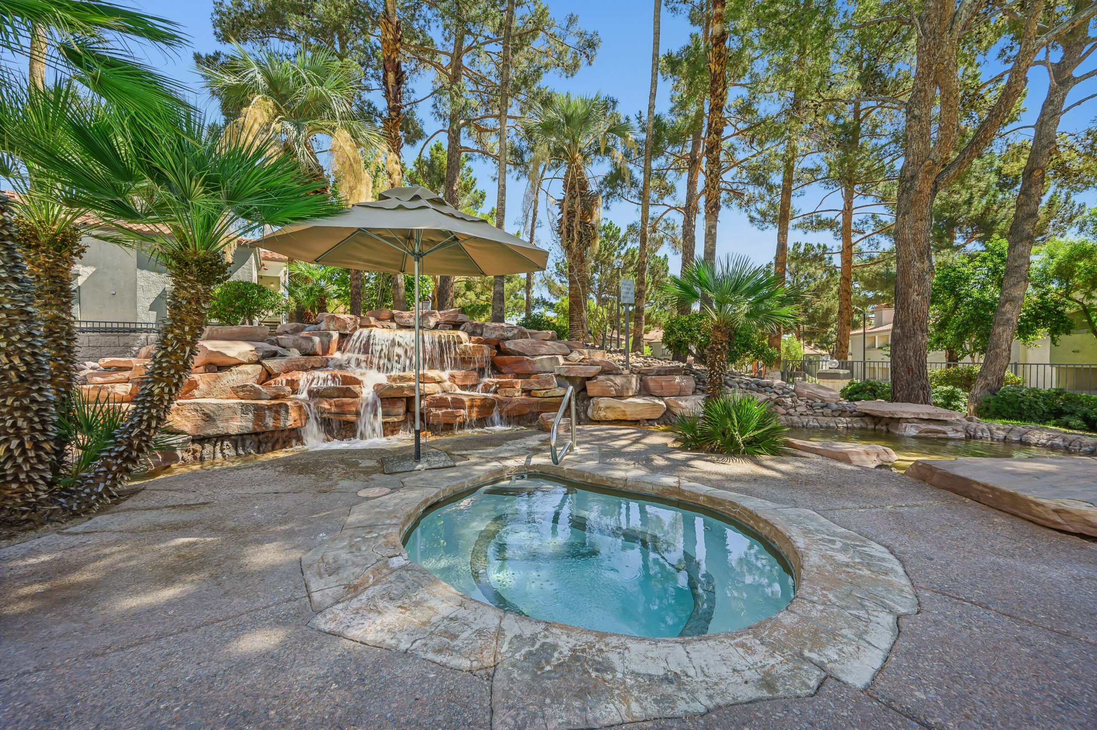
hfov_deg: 104.3
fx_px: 426
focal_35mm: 14
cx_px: 548
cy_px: 365
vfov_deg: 81.1
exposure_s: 1/40
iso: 100
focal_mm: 14
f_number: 11
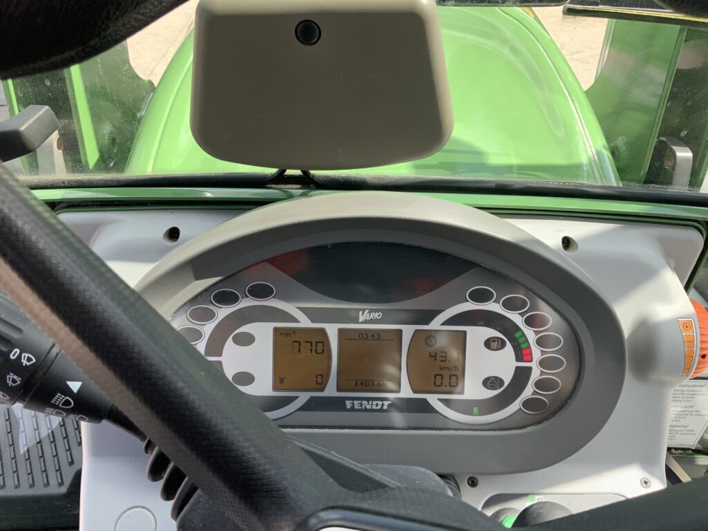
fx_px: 593
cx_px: 354
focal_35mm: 29
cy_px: 266
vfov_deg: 48.2
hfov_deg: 61.7
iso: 16
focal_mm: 3
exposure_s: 1/297
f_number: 1.8
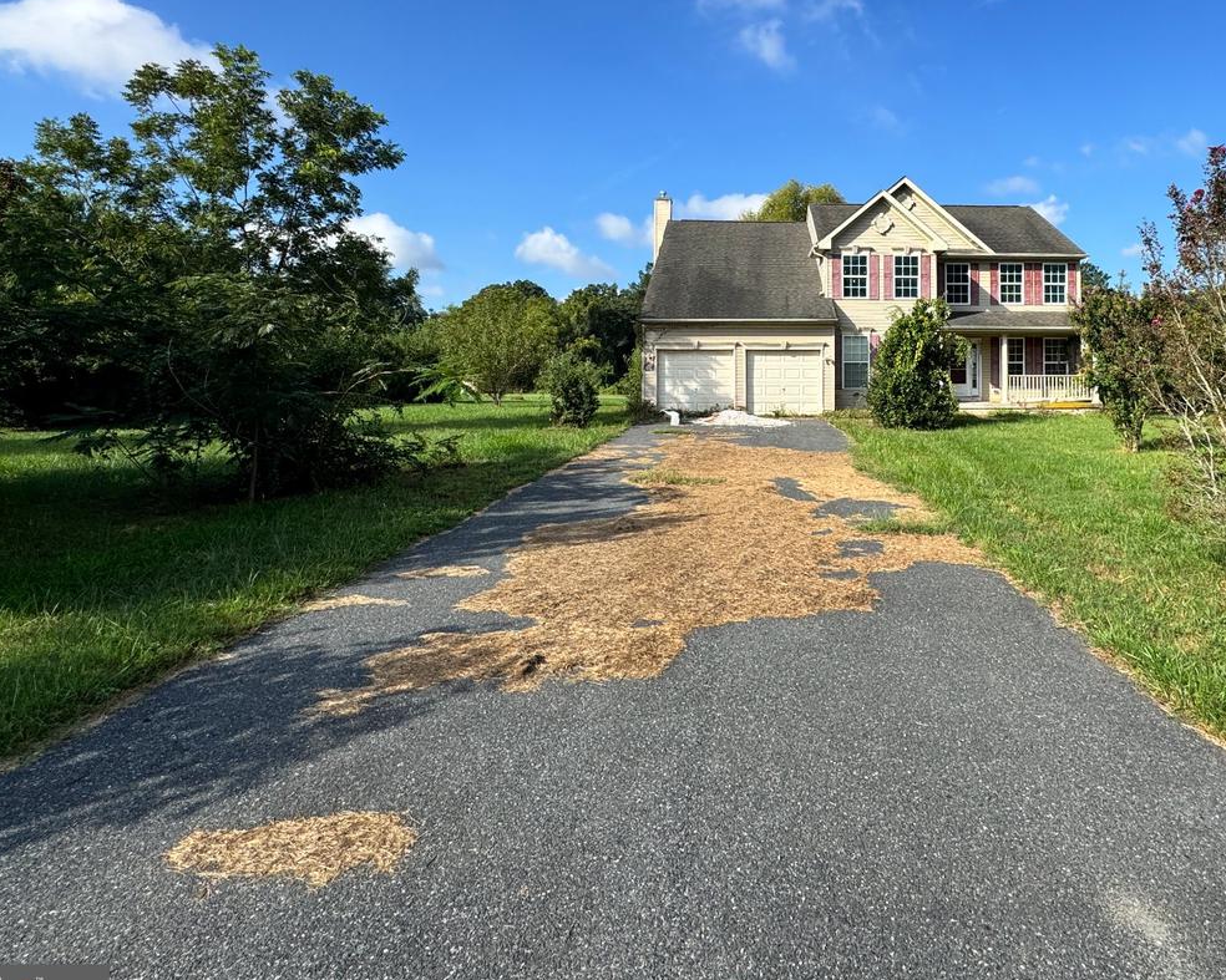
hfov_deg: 78.5
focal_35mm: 20
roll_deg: +0.3
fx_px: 726
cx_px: 787
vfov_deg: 67.0
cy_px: 364
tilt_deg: +0.8
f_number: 2.2
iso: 50
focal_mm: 2.22
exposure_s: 1/1449
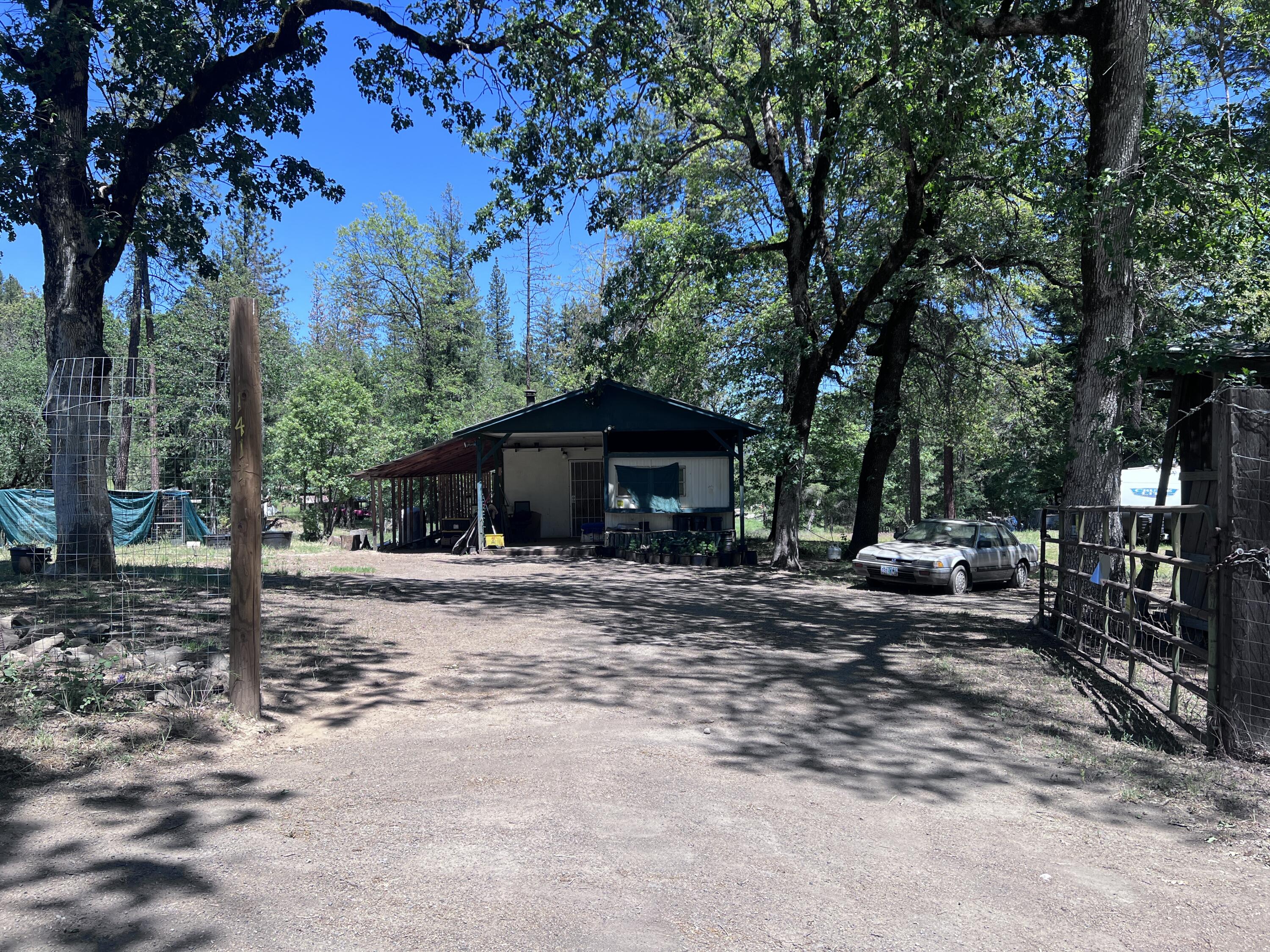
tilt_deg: +0.3
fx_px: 954
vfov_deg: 53.1
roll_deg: +1.6
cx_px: 635
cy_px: 476
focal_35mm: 26
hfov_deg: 67.3
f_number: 1.5
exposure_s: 1/1597
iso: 50
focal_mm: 5.7
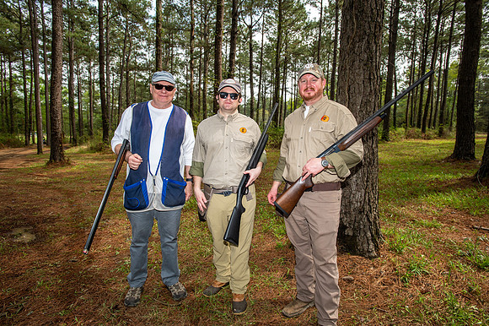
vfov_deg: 61.9
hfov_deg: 84.0
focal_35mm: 20
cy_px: 163
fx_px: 272
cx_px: 244
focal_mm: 20
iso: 125
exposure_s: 1/250
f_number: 5.6
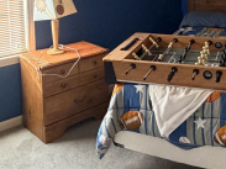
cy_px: -12
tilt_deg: -5.4
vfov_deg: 26.5
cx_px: 155
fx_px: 333
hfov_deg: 37.0
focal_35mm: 51
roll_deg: -0.4
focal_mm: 2.22
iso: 400
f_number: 2.2
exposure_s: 1/60
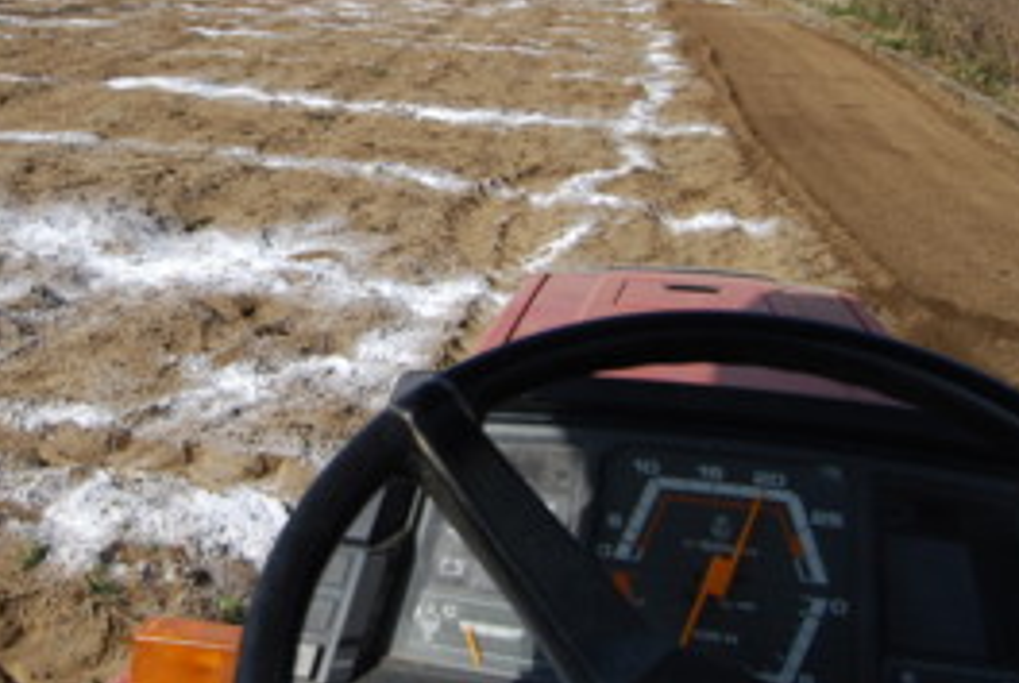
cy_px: 127
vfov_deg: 28.7
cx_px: 185
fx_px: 1304
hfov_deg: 40.7
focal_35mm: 46
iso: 100
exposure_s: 1/250
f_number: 8
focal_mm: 18
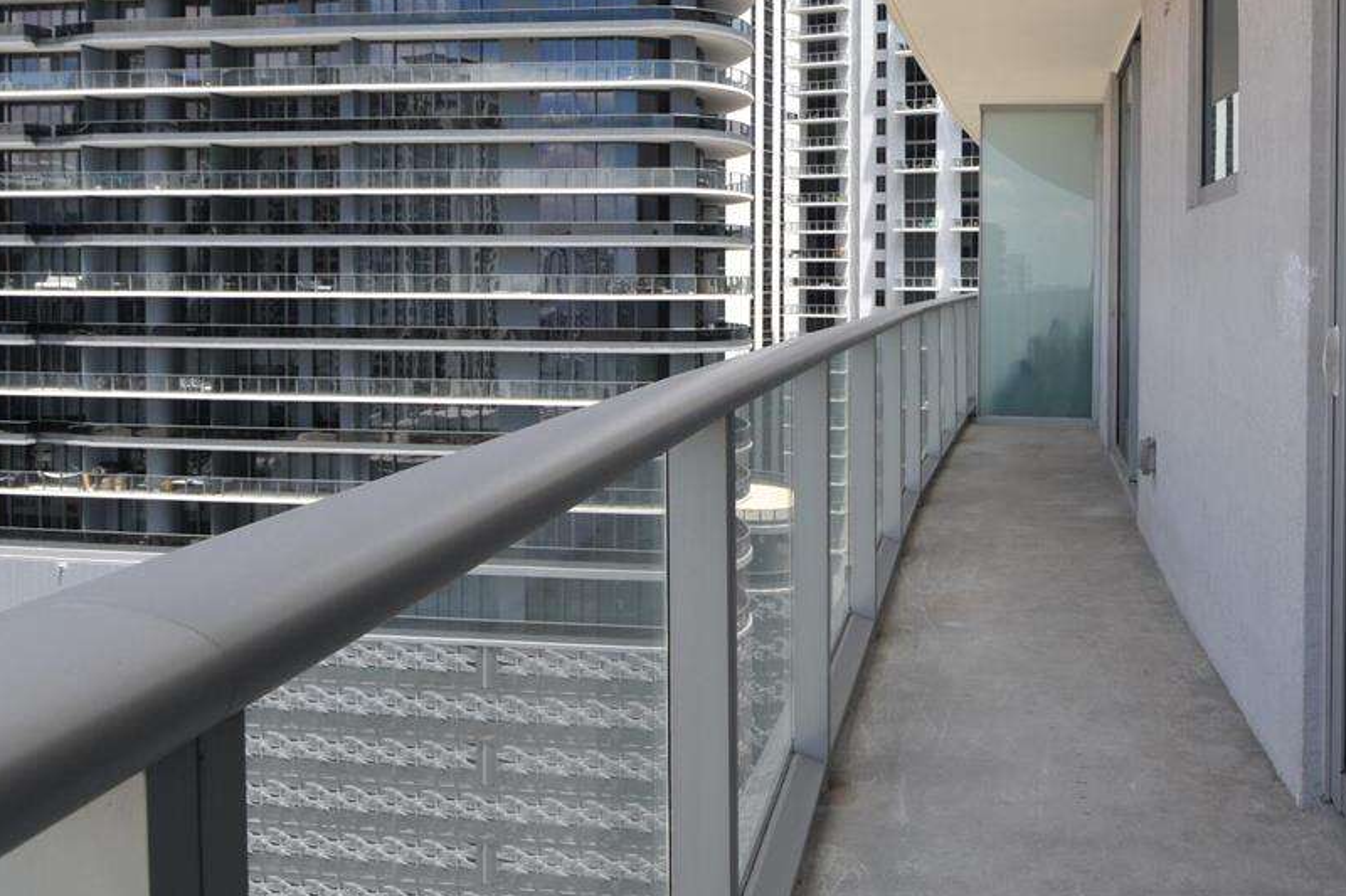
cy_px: 264
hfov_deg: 59.7
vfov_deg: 42.7
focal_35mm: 30
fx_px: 1121
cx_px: 952
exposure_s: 1/200
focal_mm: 10
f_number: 7.1
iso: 200
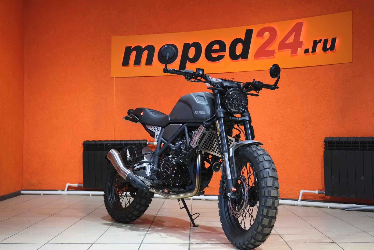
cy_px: 125
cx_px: 187
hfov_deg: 42.7
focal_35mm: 46
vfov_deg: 29.2
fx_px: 478
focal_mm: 30.8
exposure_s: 1/100
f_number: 4
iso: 1600
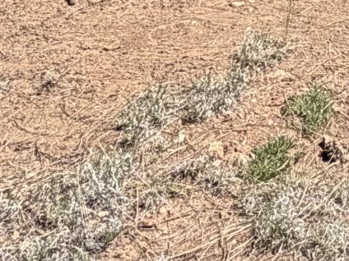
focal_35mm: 99
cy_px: -396
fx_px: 998
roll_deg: +1.4
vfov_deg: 11.7
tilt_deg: +0.0
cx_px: 531
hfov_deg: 17.7
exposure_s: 1/770
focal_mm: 2.22
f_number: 2.2
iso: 32
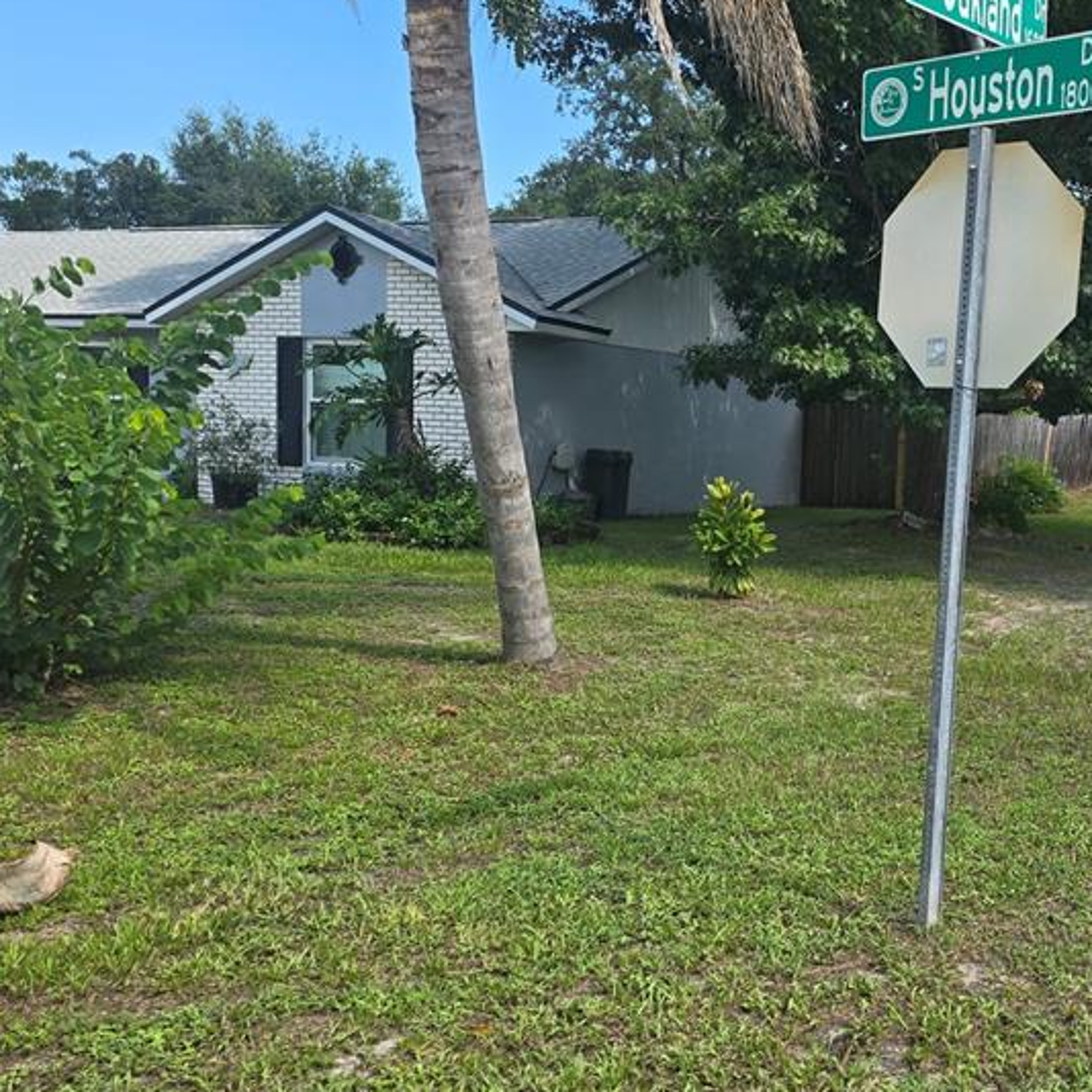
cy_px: 607
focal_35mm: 39
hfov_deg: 41.6
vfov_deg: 42.8
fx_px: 1392
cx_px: 816
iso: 12
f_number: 1.7
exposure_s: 1/344
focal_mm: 6.3
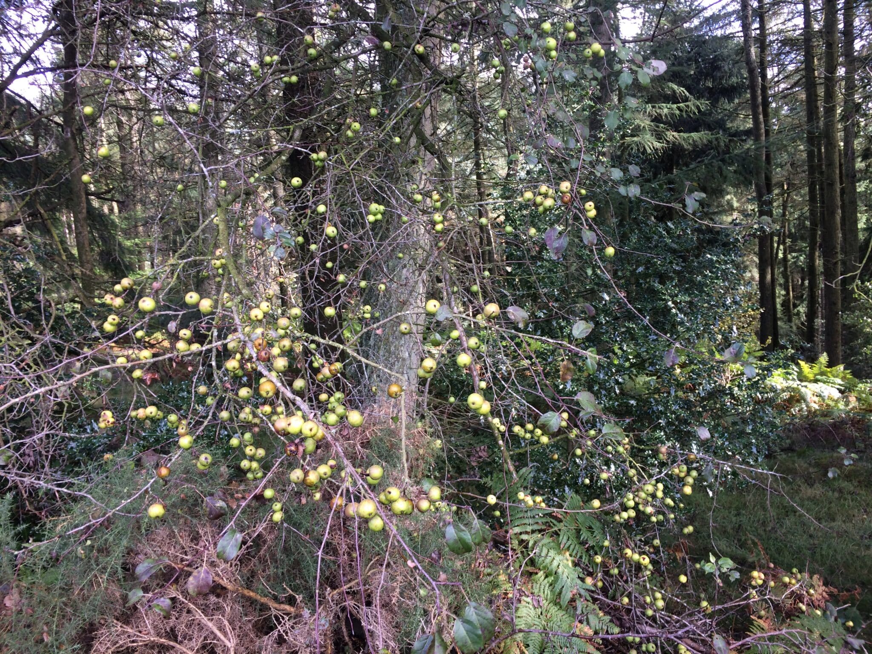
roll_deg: +5.8
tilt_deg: -6.4
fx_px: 731
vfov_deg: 48.2
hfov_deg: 61.7
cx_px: 436
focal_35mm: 29
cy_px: 327
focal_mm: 4.15
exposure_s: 1/100
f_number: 2.2
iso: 64
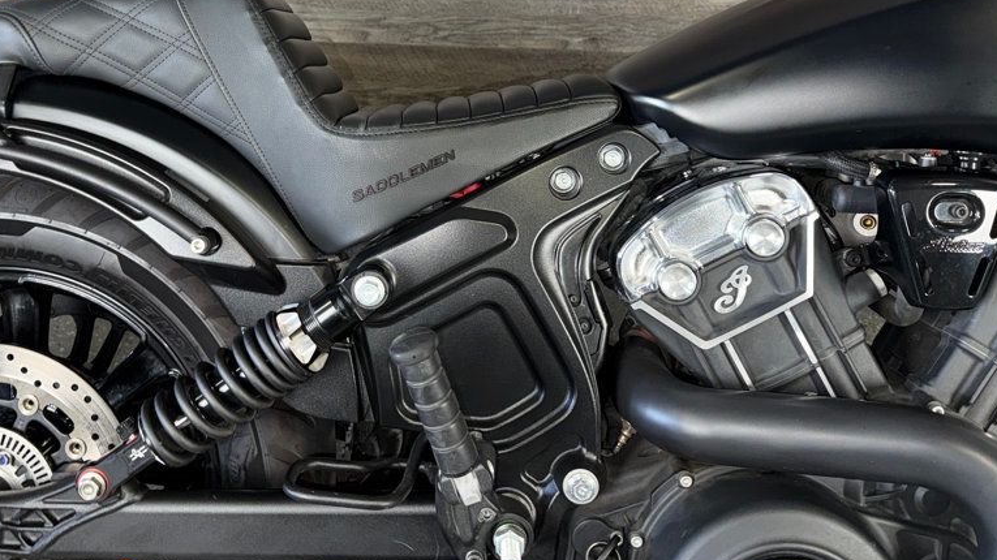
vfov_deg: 32.6
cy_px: 96
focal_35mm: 35
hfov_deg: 56.3
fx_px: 925
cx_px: 408
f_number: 1.78
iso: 64
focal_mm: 6.76
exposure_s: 1/22
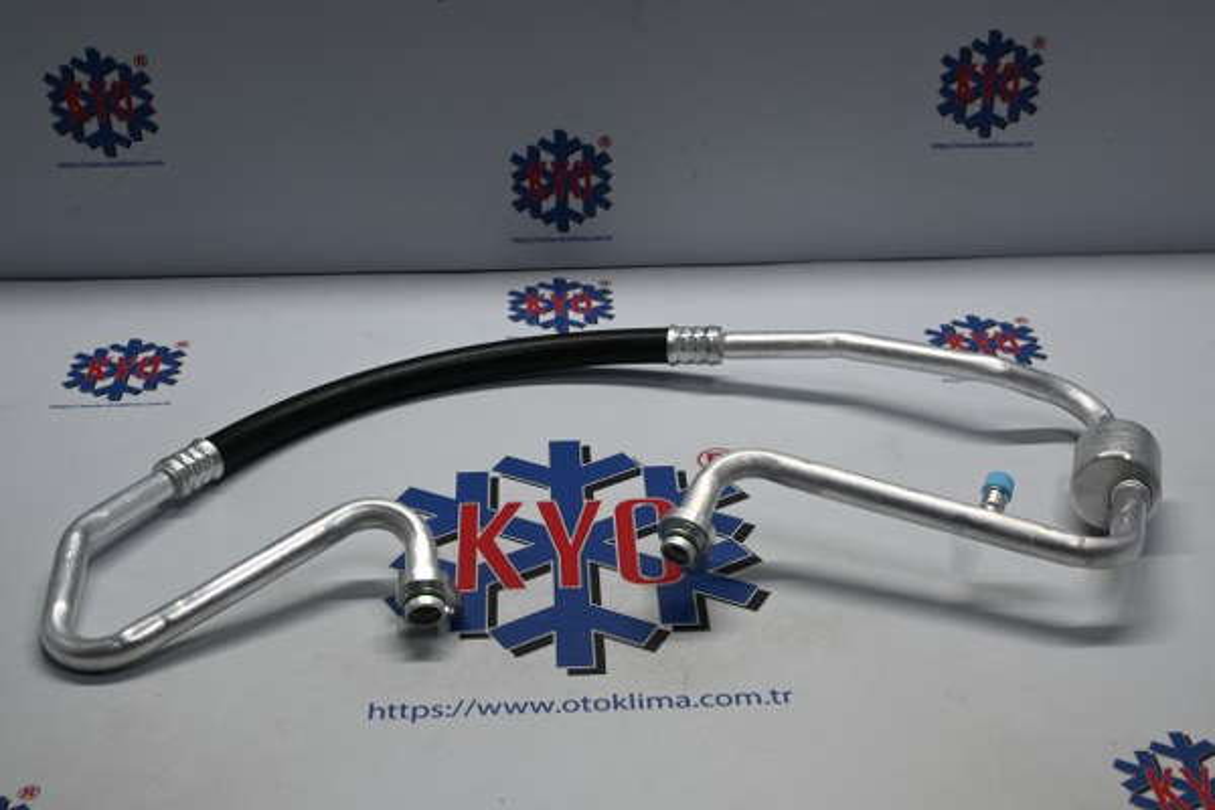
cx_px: 608
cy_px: 405
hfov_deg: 40.5
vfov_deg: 27.7
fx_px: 1645
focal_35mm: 49
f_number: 5
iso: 250
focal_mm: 32.5
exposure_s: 1/50
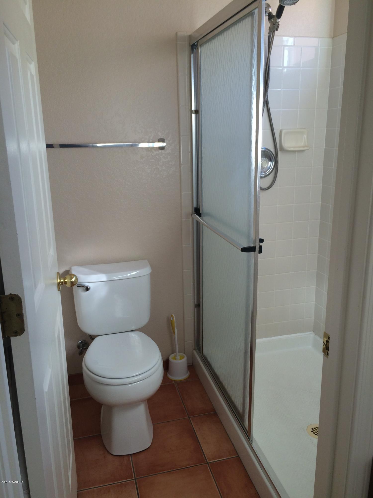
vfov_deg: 61.7
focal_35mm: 29
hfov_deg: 48.2
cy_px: 249
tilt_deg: -15.8
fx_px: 417
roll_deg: +1.7
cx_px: 186
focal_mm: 4.15
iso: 64
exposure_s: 1/120
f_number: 2.2
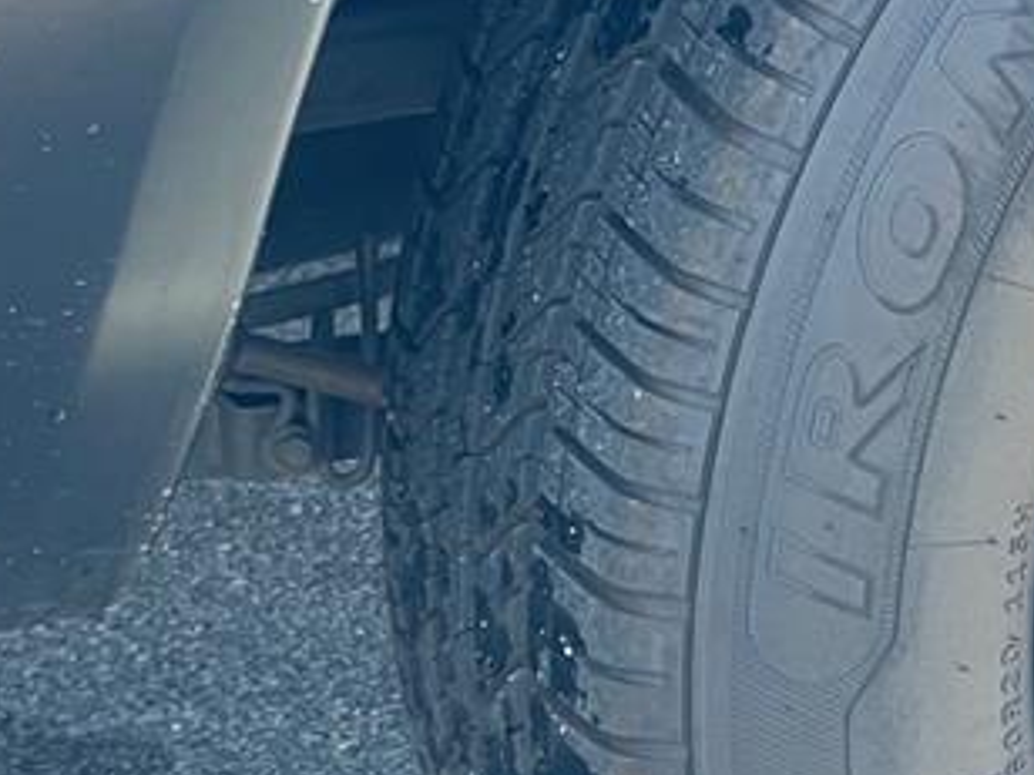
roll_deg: +1.6
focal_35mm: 173
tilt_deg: -9.7
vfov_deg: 8.6
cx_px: 1457
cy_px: 70
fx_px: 5168
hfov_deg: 11.1
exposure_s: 1/99
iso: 32
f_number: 2
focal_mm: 6
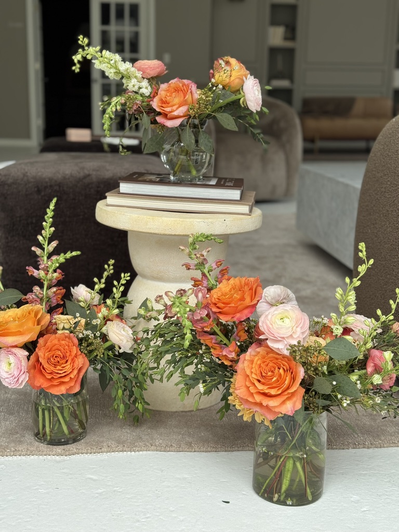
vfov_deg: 39.7
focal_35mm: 48
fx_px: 738
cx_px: 200
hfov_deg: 30.3
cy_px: 266
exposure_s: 1/1059
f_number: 1.78
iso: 64
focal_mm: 6.76
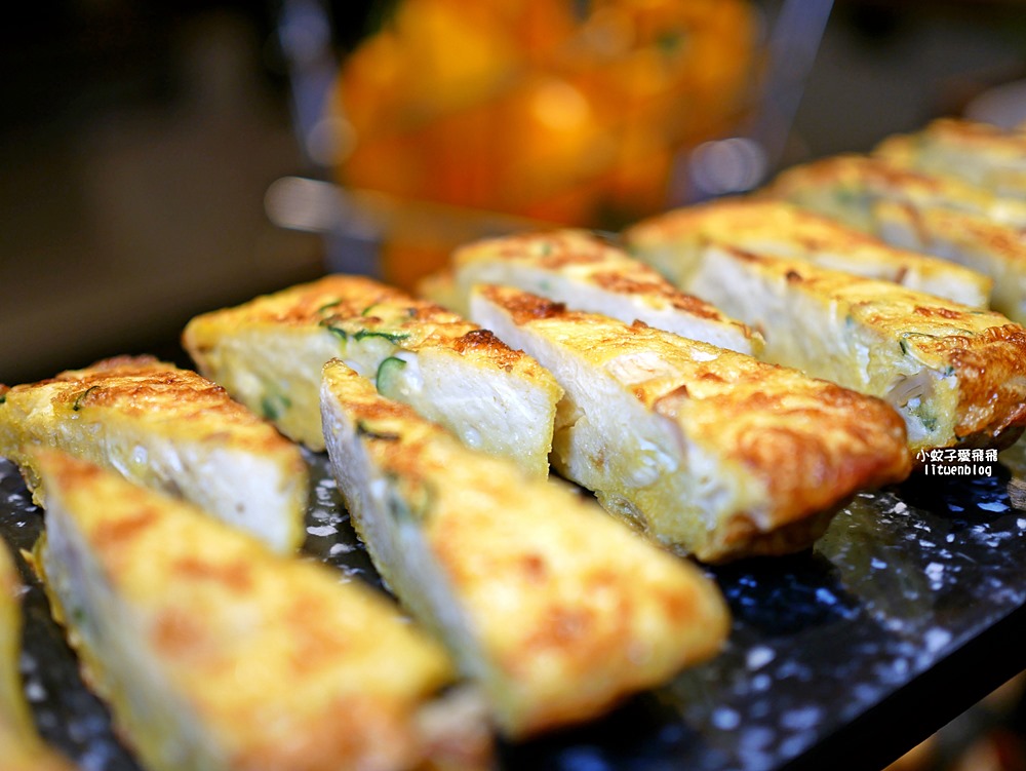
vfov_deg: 29.1
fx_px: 1483
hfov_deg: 38.2
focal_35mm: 50
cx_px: 513
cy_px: 386
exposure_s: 1/80
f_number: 1.8
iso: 200
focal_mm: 25
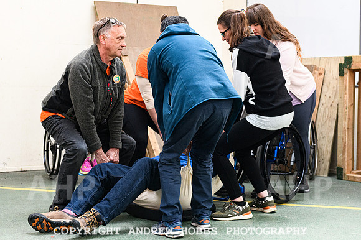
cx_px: 199
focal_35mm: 73
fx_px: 730
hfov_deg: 27.8
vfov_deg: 18.7
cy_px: 103
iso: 1600
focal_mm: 52
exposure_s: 1/200
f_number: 4.5
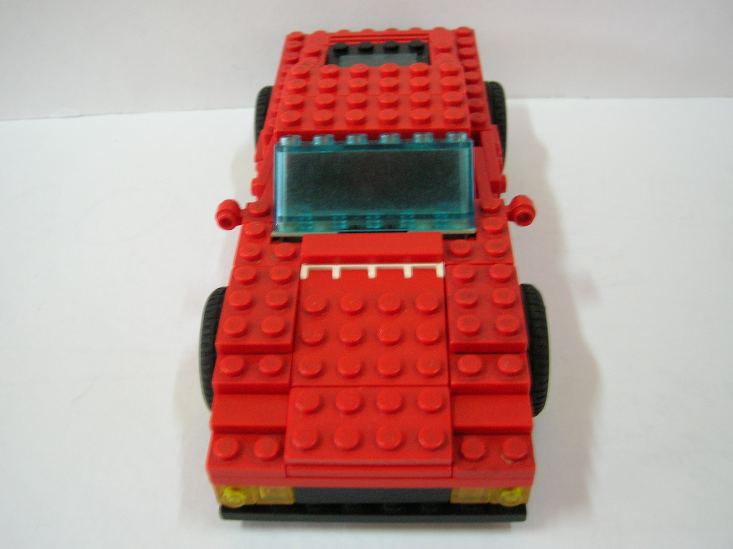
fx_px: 783
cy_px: 270
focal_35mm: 37
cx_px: 363
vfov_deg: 38.6
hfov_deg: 50.2
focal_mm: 6
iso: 100
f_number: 2.9
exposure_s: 1/4.9
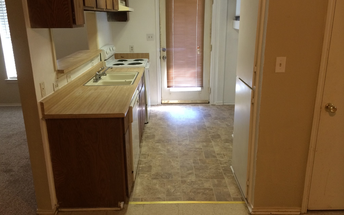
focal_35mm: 32
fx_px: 300
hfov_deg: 59.7
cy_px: 110
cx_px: 171
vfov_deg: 39.4
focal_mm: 4.12
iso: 160
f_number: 2.2
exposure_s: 1/30
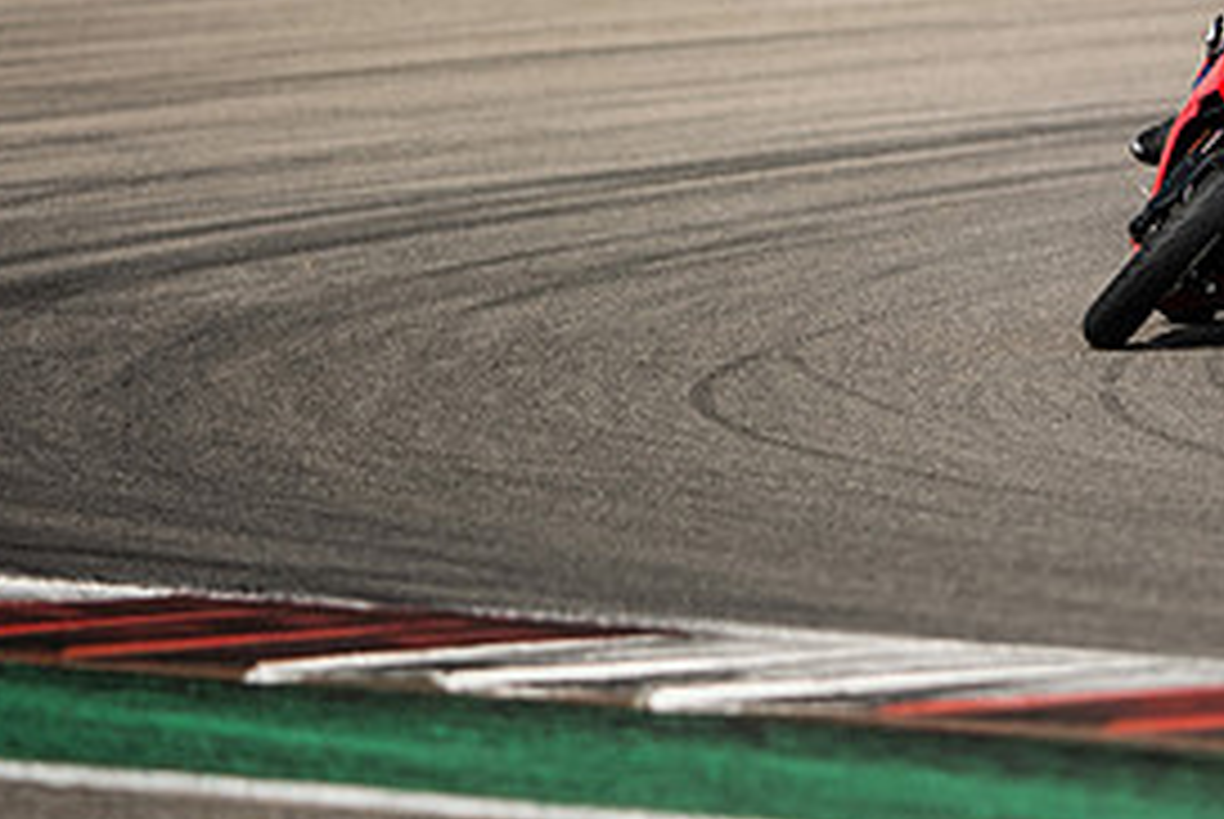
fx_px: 21749
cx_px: 1130
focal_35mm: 639
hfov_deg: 3.2
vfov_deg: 2.2
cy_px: 137
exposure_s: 1/5000
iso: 200
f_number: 2
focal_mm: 200
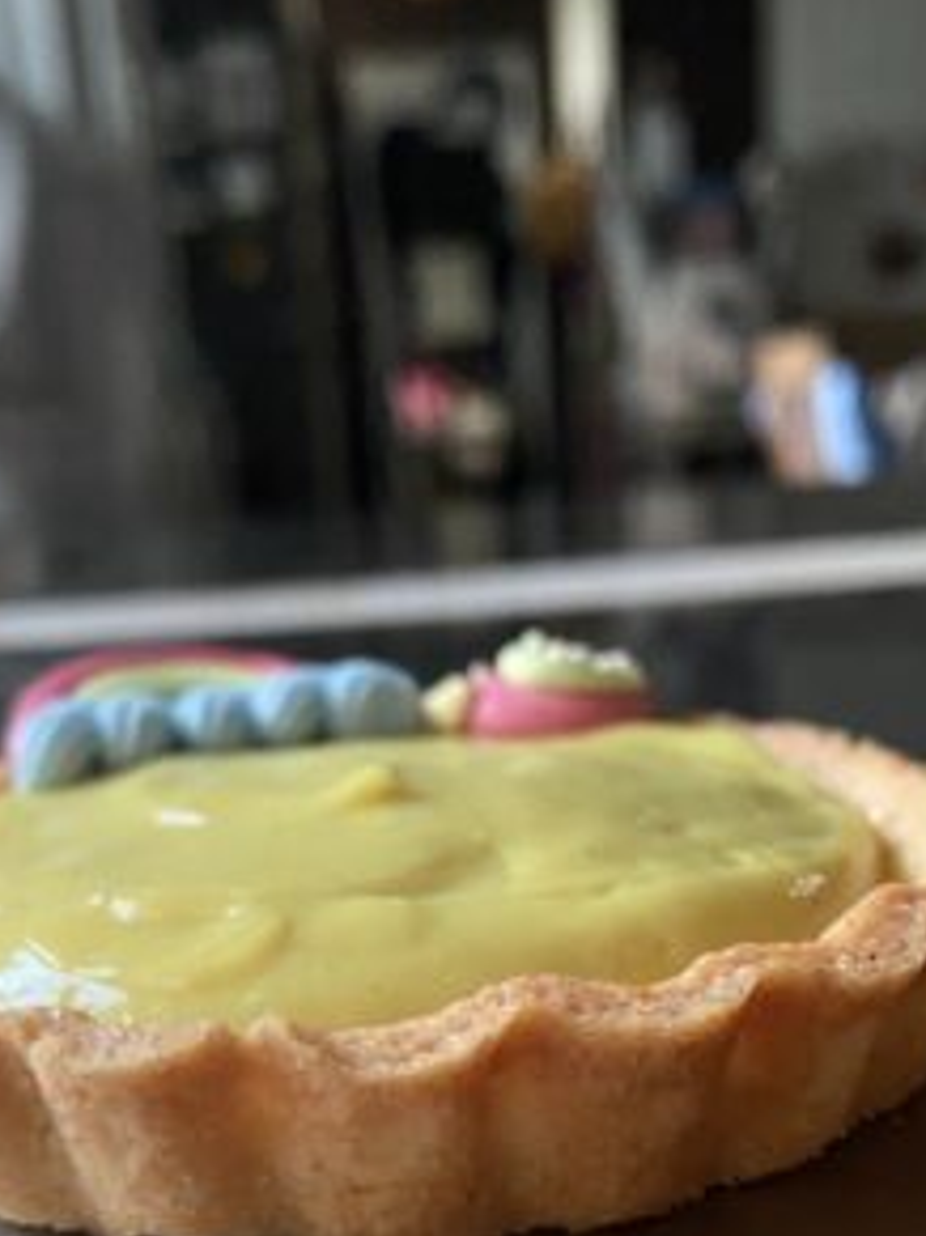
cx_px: 482
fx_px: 1535
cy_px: 947
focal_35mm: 43
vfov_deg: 42.3
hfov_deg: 33.6
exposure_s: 1/30
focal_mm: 4.25
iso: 640
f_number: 1.8
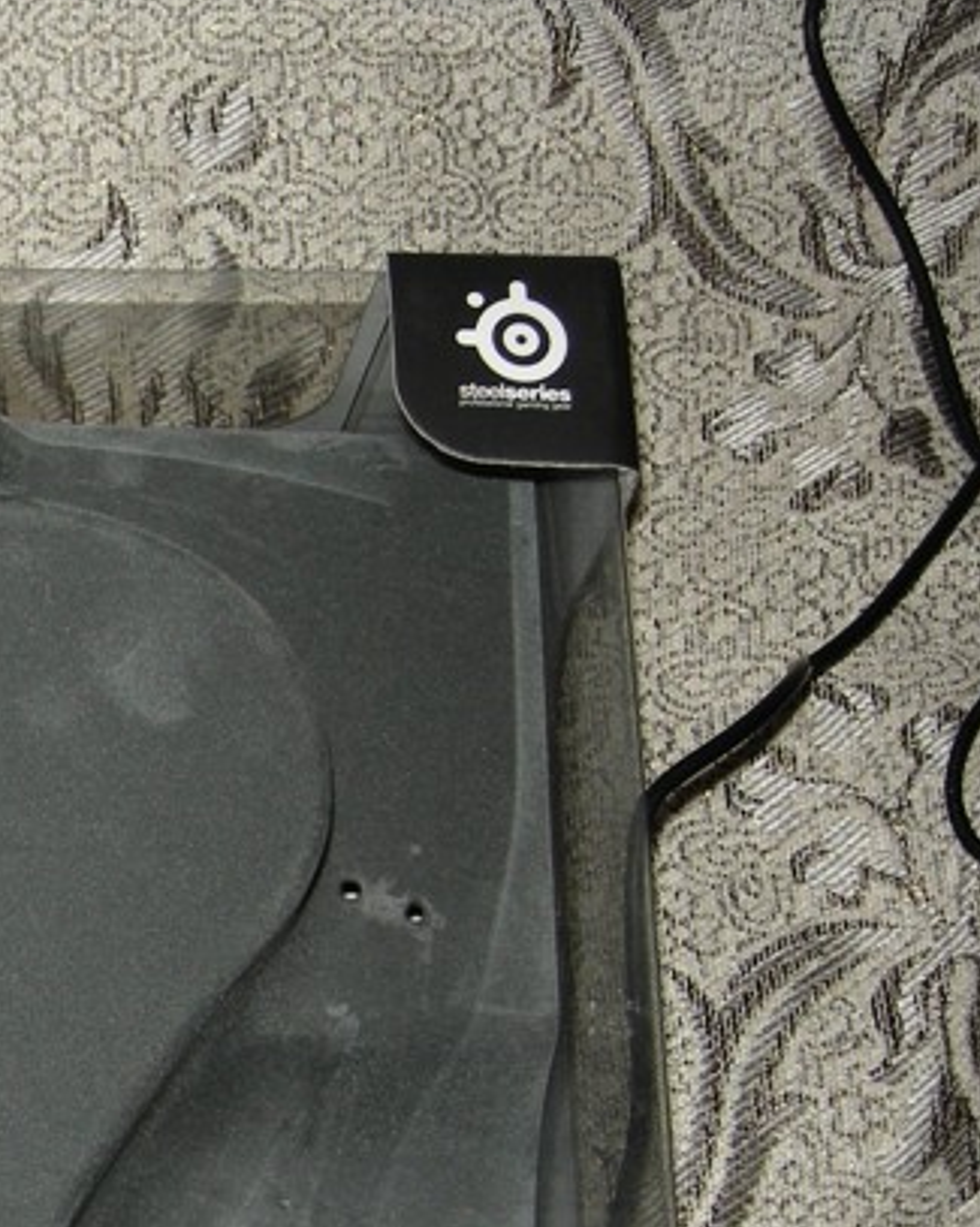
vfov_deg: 16.2
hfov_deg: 12.6
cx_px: -362
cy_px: 1013
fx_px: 4283
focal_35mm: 118
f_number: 3.1
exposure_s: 1/60
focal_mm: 10.1
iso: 64
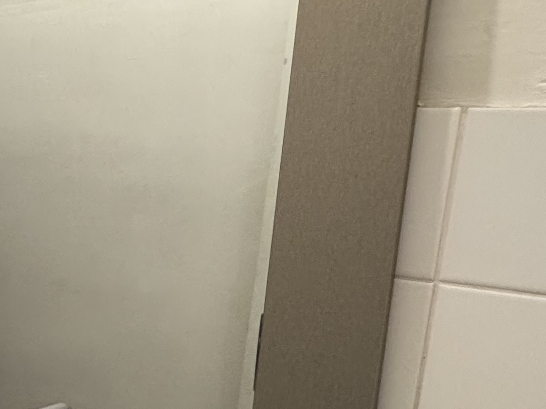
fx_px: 773
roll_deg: -1.2
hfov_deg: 25.8
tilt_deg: -7.8
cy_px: 234
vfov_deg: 29.6
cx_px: -318
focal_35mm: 49
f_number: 2.2
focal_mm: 2.22
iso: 250
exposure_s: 1/50
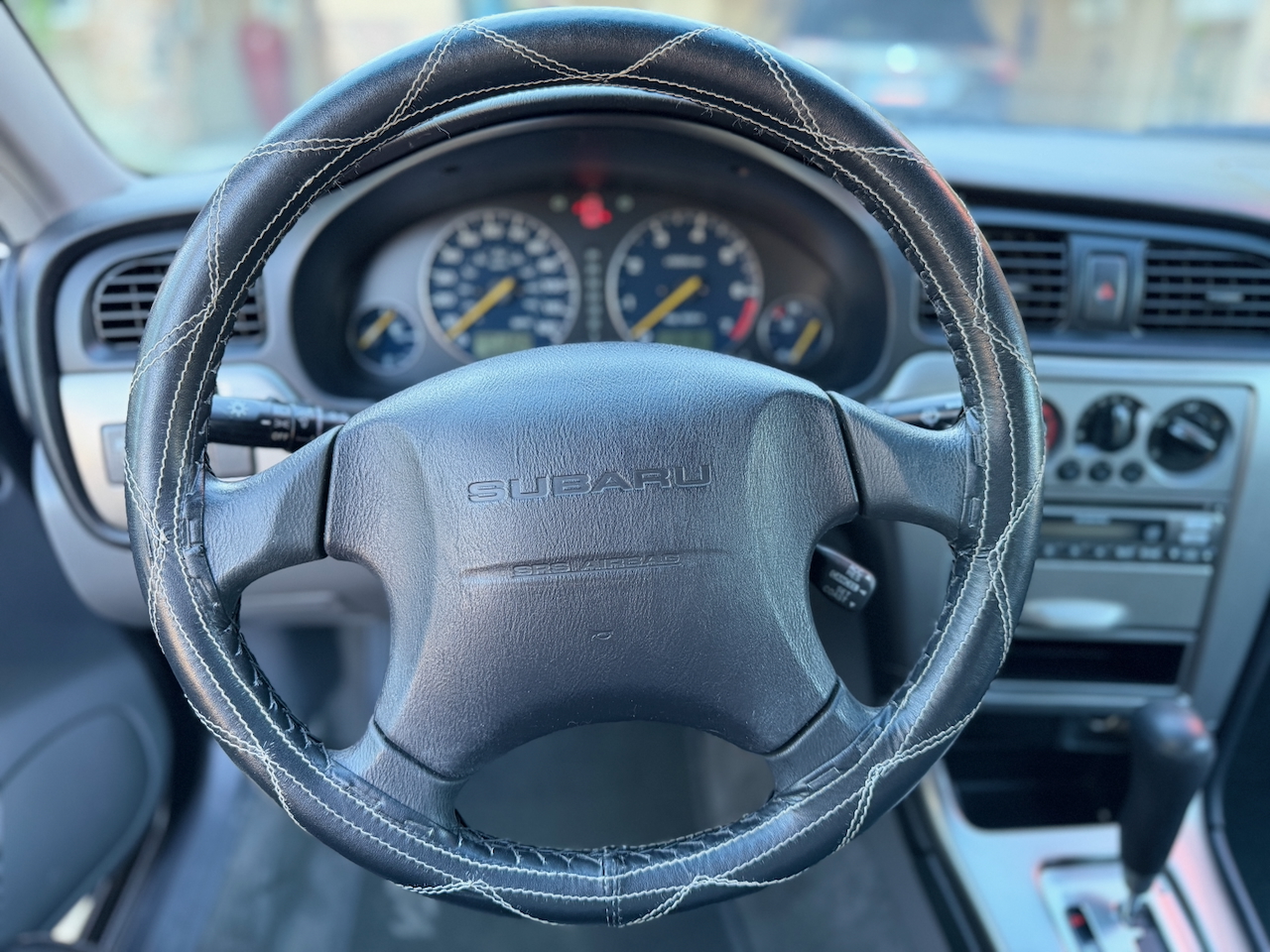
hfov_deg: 71.6
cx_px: 635
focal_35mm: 24
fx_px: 881
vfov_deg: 56.8
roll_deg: -1.1
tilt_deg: -22.4
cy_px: 476
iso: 320
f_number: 1.78
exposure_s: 1/60
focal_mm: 6.76
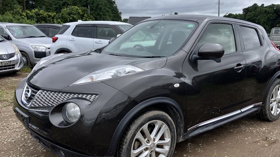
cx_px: 147
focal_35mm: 35
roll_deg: -0.5
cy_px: 77
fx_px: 260
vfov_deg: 33.7
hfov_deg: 56.6
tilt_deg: -8.1
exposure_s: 1/1033
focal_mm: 3.99
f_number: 1.8
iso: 32
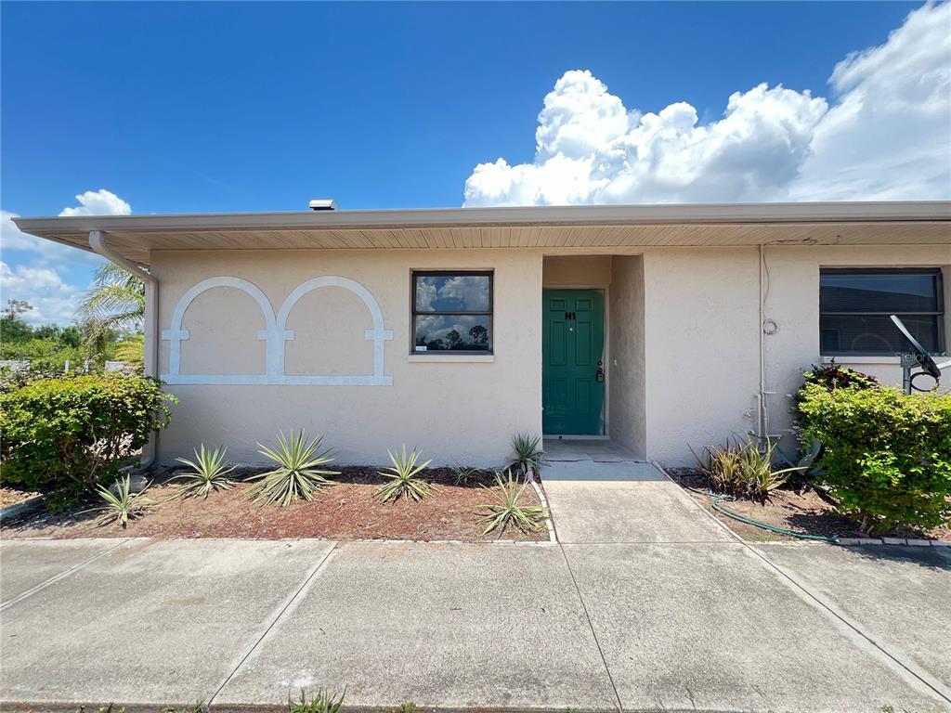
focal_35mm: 13
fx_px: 357
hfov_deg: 106.2
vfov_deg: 89.9
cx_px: 476
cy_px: 356
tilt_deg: +1.5
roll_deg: -0.3
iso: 32
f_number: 1.8
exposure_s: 1/374
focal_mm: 1.57
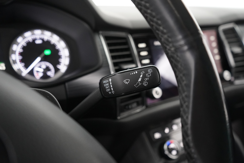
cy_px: 82
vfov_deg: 46.4
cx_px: 122
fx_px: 190
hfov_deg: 65.5
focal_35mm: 28
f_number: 3.5
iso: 8000
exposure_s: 1/40
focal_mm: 28
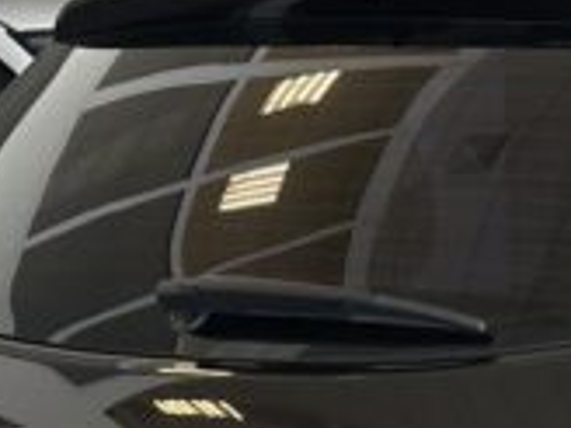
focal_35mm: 234
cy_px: 689
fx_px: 3860
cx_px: 895
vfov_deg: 6.3
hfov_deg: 8.3
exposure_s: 1/60
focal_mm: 6.86
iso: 125
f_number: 1.78
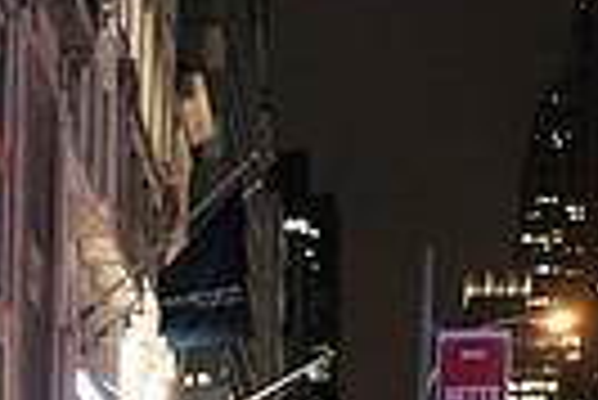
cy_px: 739
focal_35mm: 166
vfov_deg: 8.0
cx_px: -103
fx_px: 2760
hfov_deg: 12.1
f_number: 2.8
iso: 8000
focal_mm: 38
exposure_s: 1/160
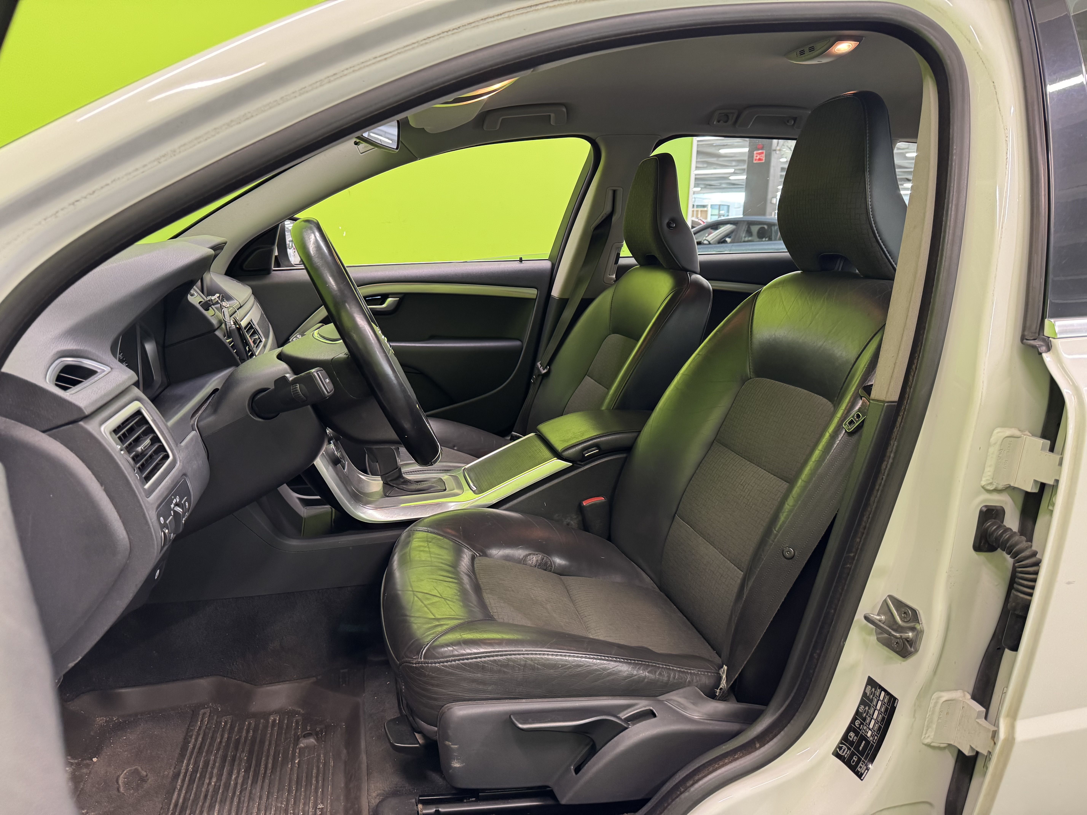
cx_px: 544
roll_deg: -1.3
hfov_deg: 71.6
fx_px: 754
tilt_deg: -12.8
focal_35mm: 24
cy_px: 408
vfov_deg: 56.8
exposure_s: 1/50
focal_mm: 6.76
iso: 250
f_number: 1.78
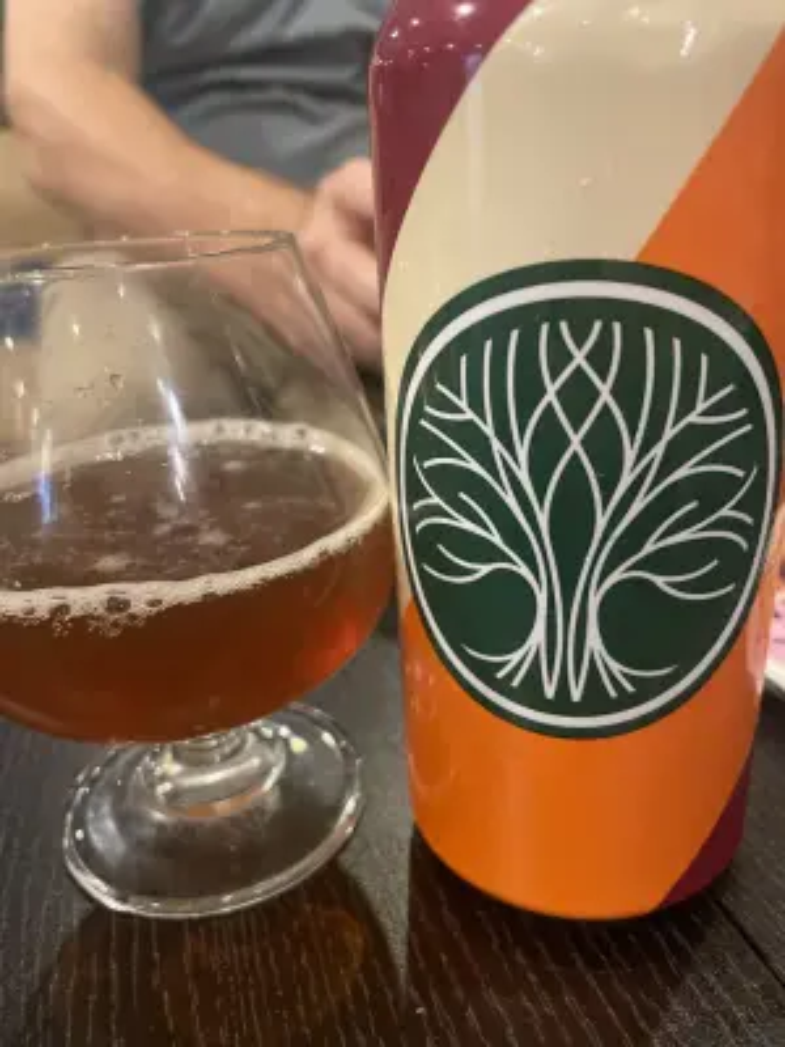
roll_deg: +3.4
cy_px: 524
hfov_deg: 53.1
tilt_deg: -23.9
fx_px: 786
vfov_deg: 67.3
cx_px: 392
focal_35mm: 26
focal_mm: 4.2
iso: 640
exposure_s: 1/30
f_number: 1.6
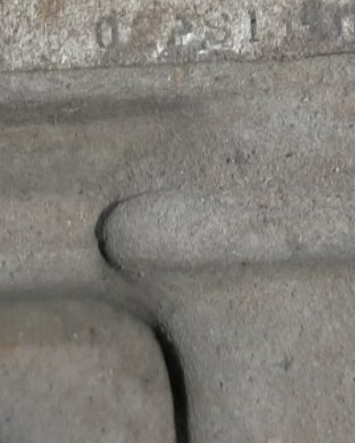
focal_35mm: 109
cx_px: 274
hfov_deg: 14.1
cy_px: -218
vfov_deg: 16.1
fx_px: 1432
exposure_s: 1/50
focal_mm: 3.93
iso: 52
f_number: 1.7
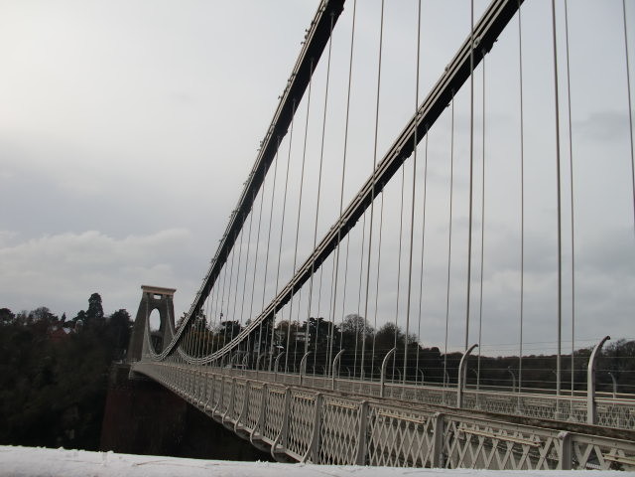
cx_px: 318
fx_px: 660
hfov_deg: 51.4
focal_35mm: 36
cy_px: 238
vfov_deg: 39.7
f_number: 7.9
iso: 64
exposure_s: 1/160
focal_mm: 6.3
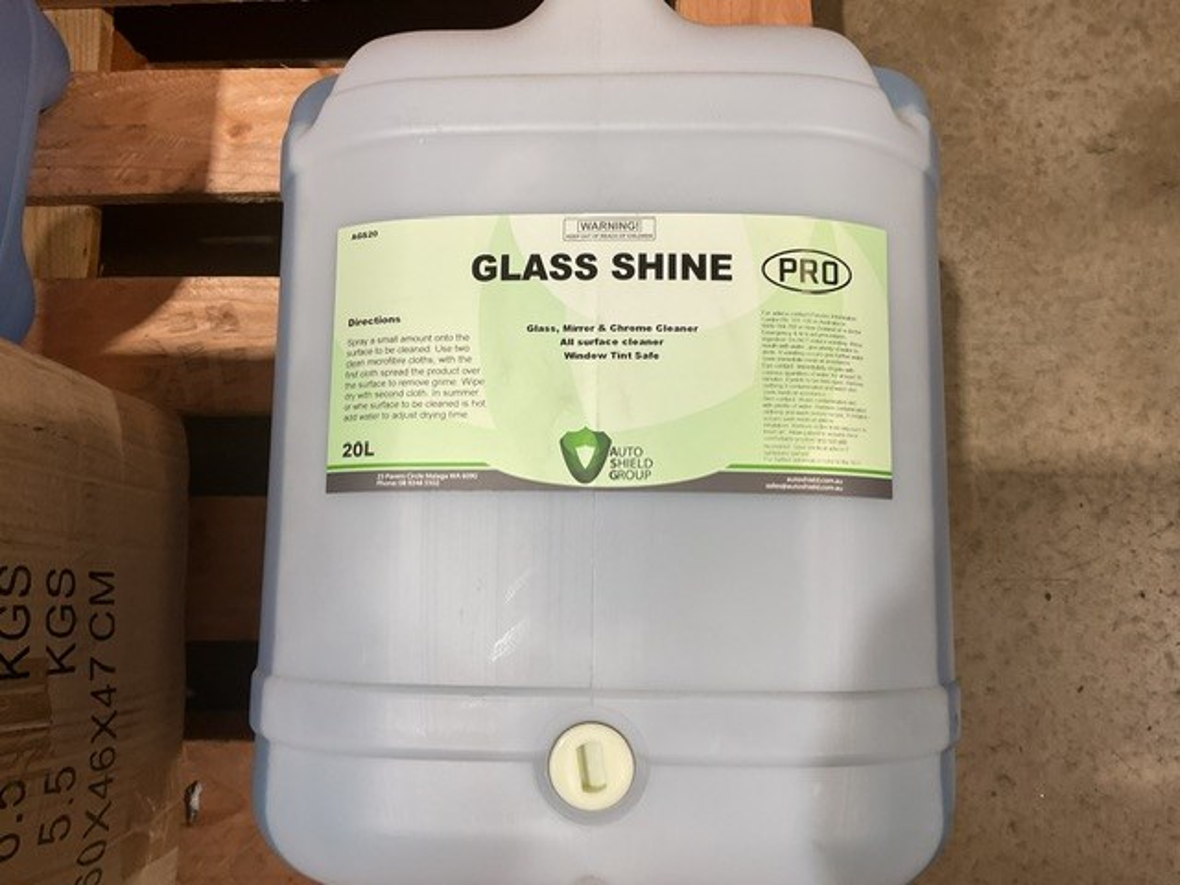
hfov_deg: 61.7
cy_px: 442
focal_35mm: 29
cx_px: 590
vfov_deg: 48.2
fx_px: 989
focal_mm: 3
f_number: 1.8
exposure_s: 1/50
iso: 40
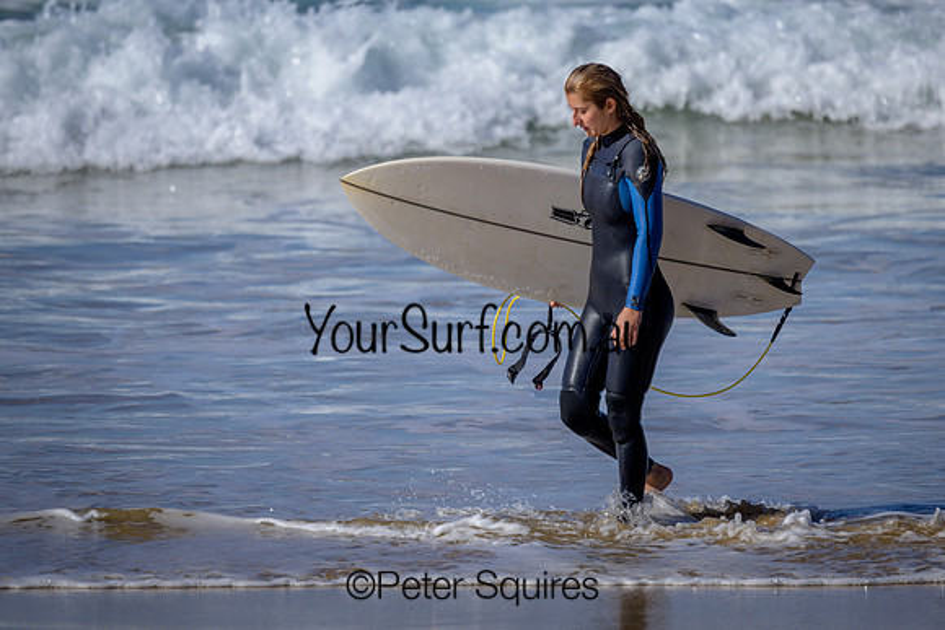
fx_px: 23866
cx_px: 505
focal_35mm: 909
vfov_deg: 1.5
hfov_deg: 2.3
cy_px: 278
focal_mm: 800
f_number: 6.3
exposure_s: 1/2000
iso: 250
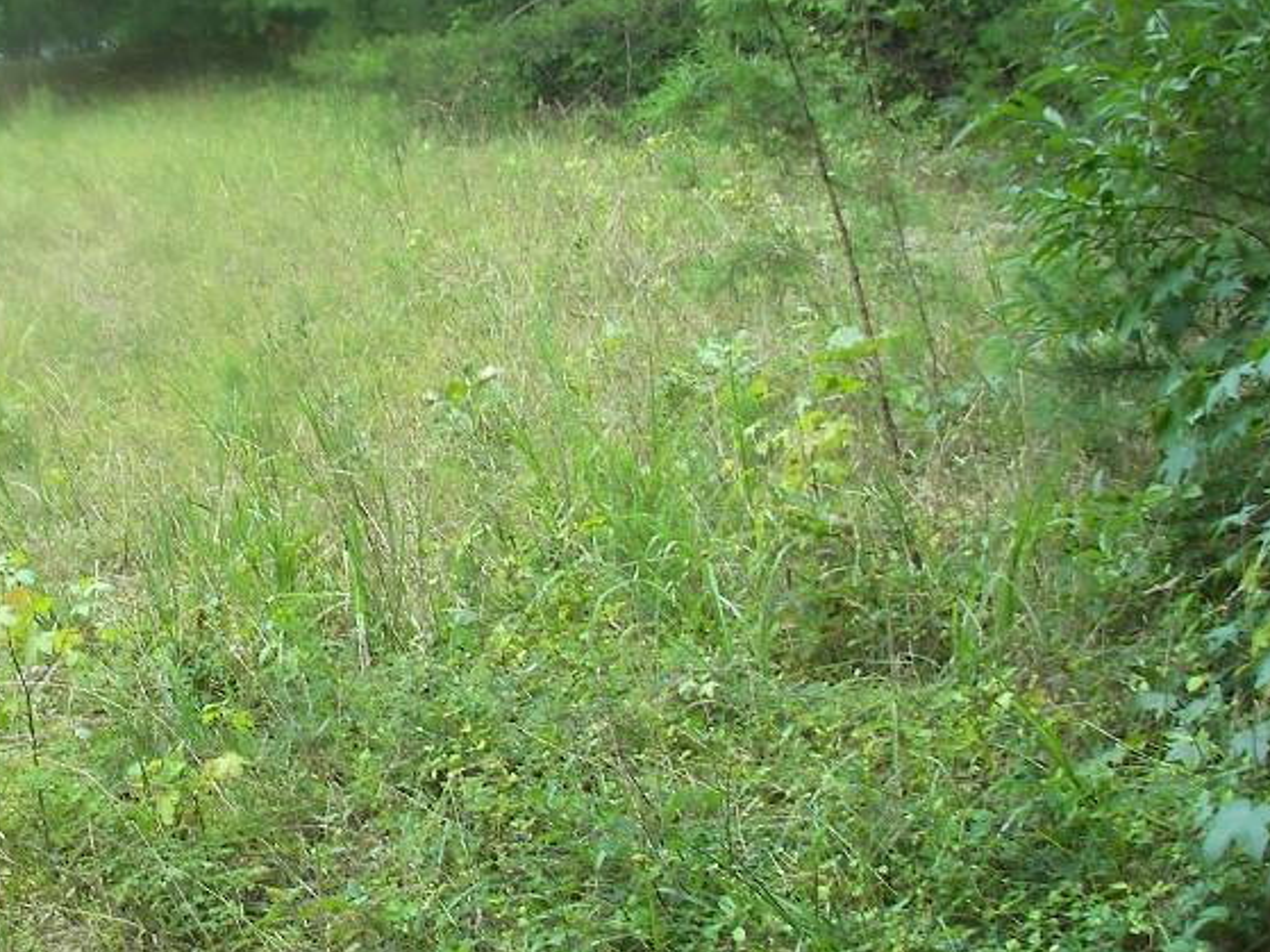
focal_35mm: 66
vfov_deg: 22.2
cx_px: 261
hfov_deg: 28.8
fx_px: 2421
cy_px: 593
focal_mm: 6
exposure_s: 1/125
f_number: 2.8
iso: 50
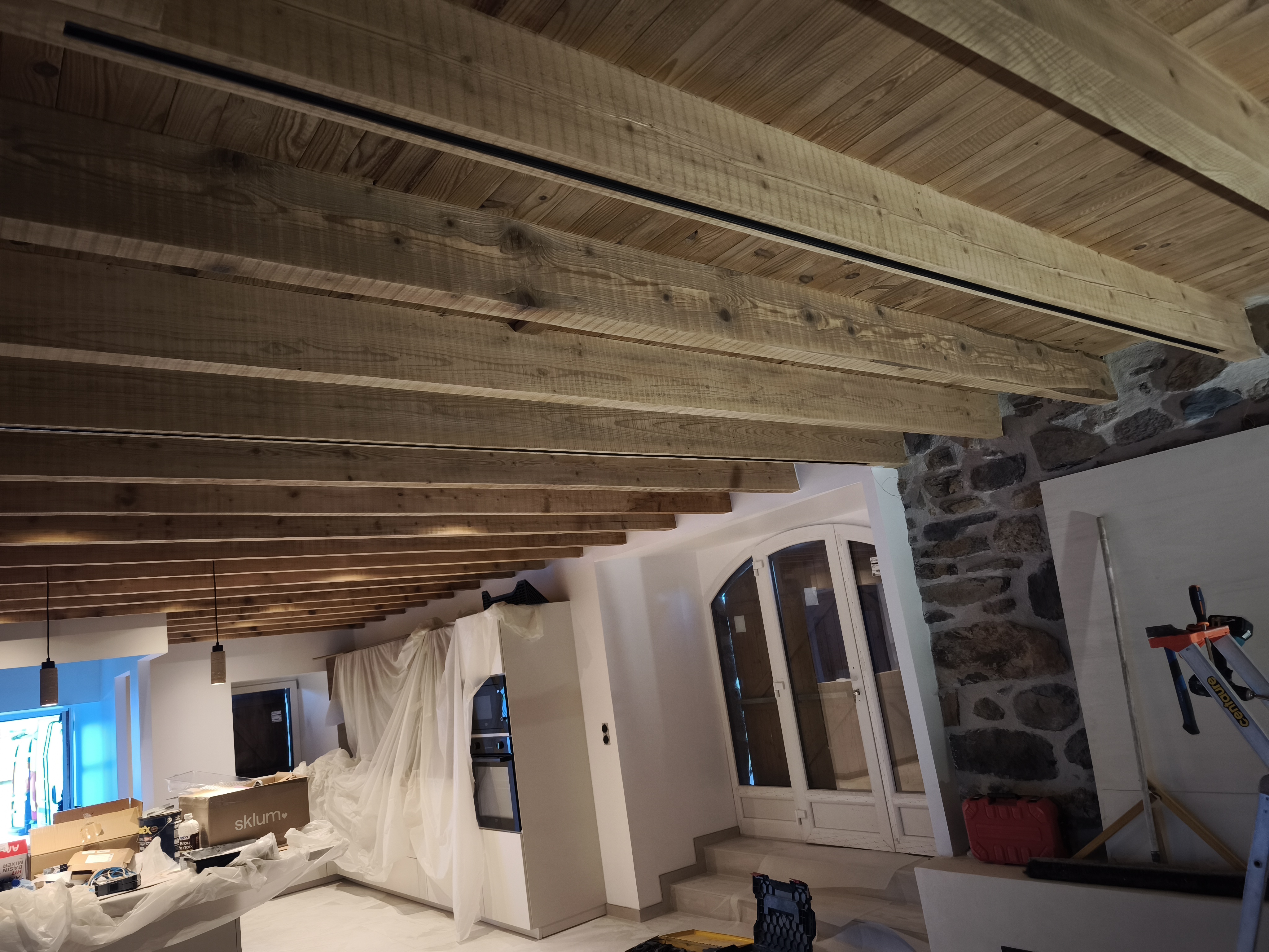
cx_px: 634
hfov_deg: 73.9
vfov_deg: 58.9
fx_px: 843
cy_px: 476
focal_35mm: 23
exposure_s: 1/50
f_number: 1.6
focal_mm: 6.57
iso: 320
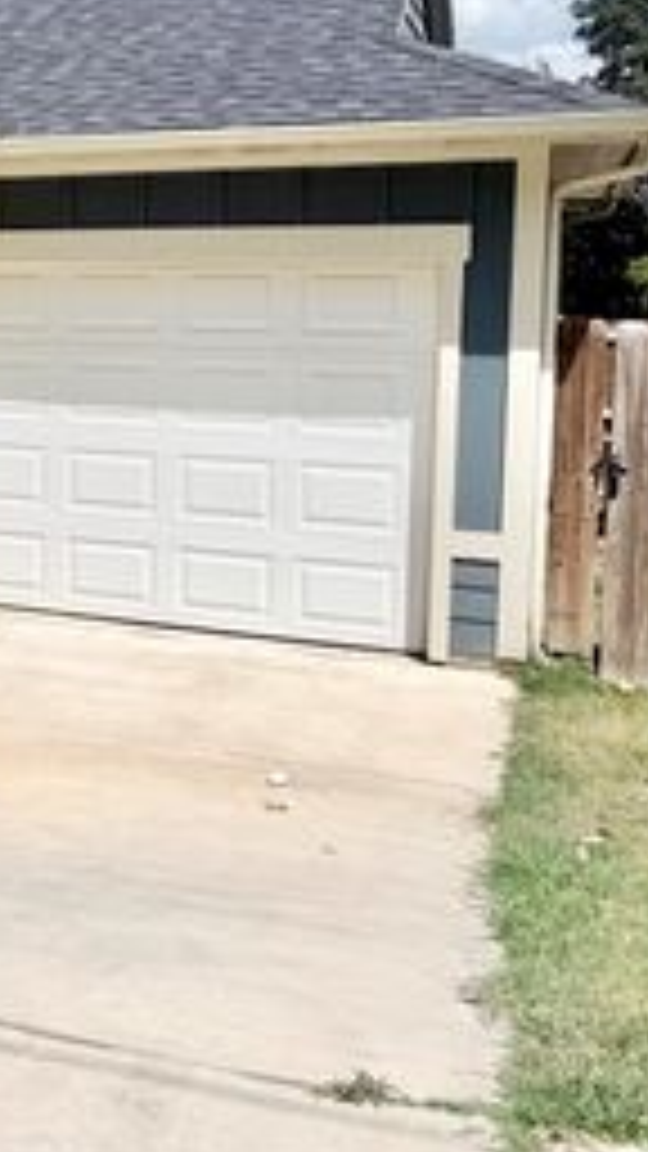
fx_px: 1558
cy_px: 367
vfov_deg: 40.0
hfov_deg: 19.8
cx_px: -374
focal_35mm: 51
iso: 80
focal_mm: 6.76
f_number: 1.78
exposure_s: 1/9091
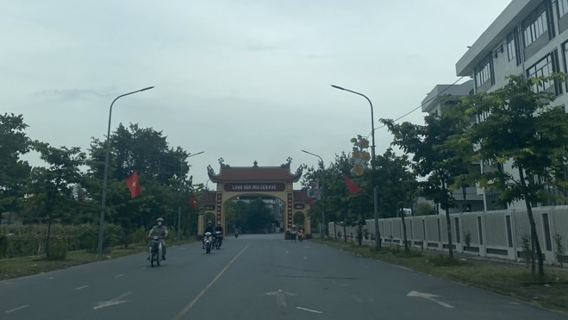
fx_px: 663
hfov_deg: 46.4
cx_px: 285
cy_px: 34
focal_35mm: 44
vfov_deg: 26.3
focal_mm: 4.25
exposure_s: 1/2066
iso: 32
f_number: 1.8
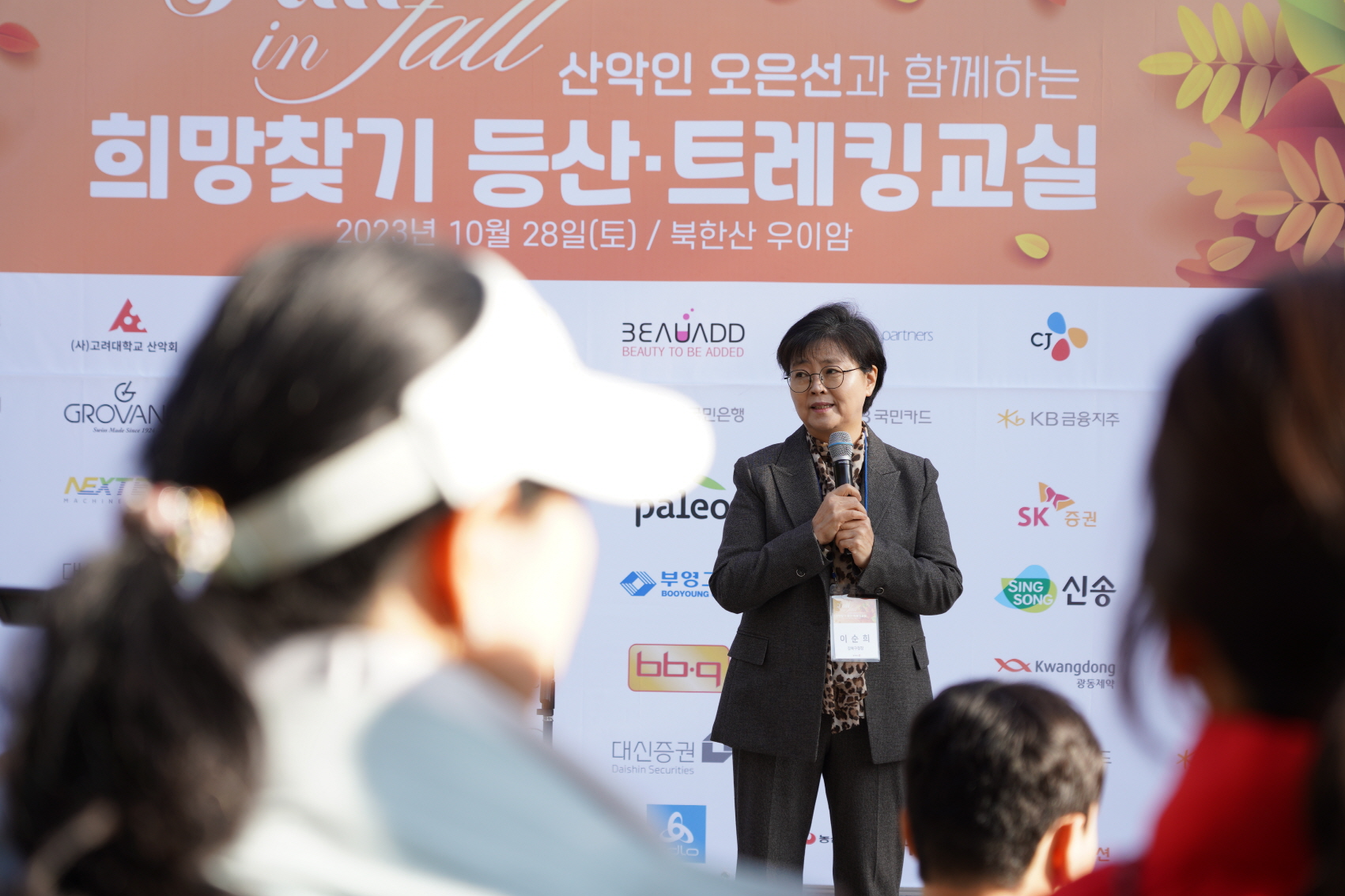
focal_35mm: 91
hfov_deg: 22.4
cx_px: 674
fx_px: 3400
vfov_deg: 15.0
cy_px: 438
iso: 100
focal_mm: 86
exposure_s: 1/160
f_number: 4.5
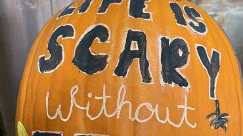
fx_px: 316
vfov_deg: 24.3
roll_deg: +2.2
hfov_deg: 42.1
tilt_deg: -16.0
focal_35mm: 49
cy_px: 86
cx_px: 127
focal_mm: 5.7
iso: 320
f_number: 1.5
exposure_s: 1/60
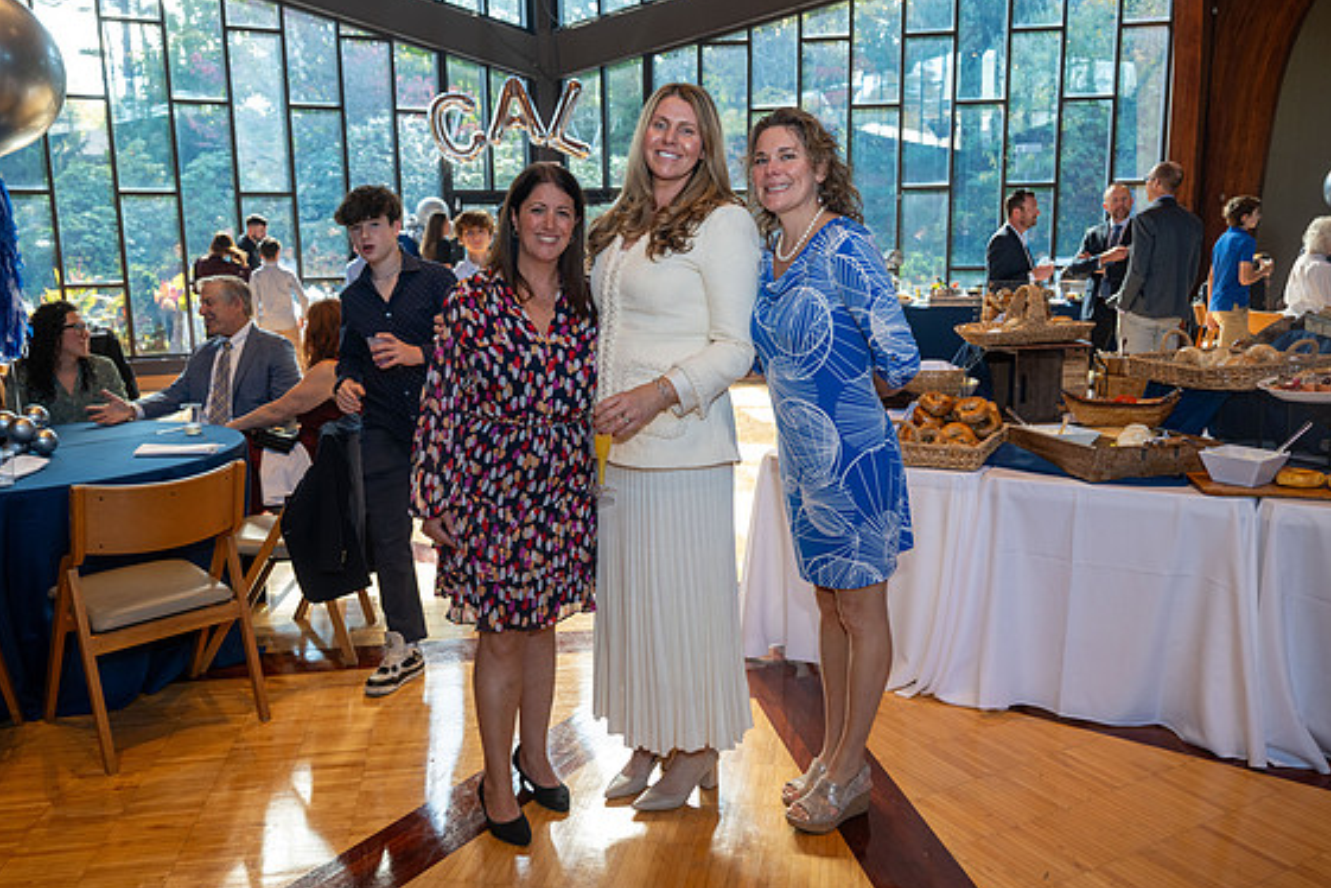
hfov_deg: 61.9
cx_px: 660
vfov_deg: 43.6
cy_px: 448
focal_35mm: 30
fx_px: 1109
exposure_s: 1/160
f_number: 4.5
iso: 800
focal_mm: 29
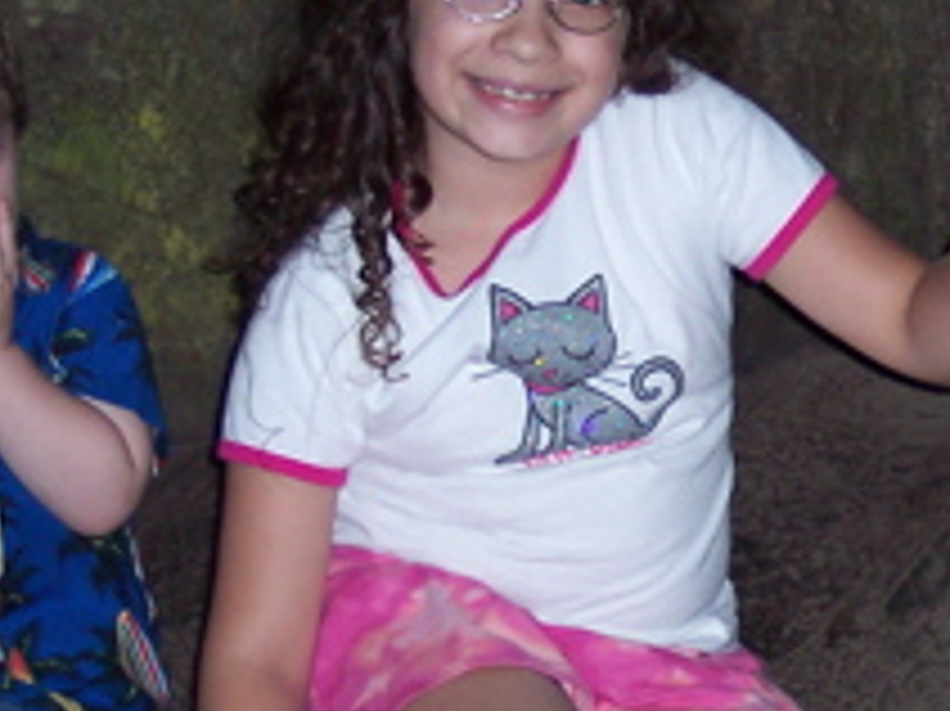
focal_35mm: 128
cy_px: 515
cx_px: 840
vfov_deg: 11.5
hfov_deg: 15.3
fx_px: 3511
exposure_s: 1/30
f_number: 2.8
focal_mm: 8
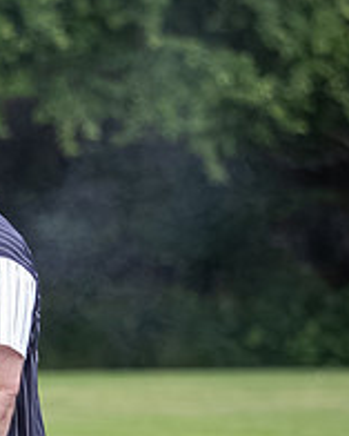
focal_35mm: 867
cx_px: -136
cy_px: 424
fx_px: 11185
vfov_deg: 2.2
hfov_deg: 1.8
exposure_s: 1/1600
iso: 1600
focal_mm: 150
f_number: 2.8
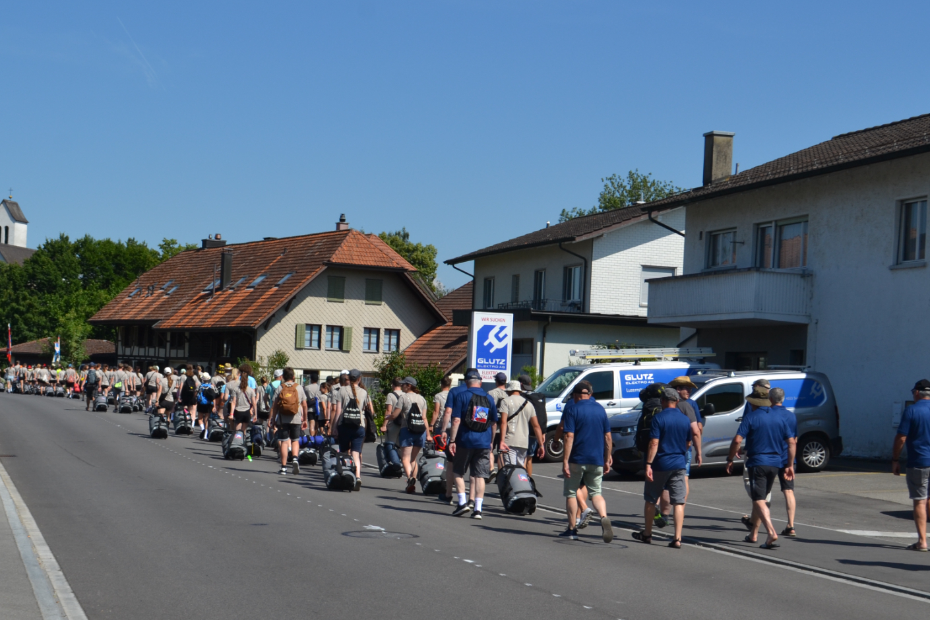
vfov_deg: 22.2
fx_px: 1576
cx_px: 350
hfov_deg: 32.7
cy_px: 401
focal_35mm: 61
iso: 100
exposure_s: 1/320
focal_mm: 28
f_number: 9
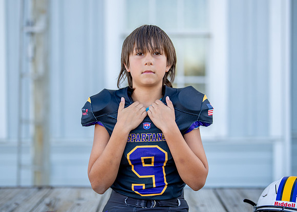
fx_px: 611
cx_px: 155
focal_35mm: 72
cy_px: 114
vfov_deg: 19.7
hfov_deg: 27.3
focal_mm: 50
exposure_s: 1/1600
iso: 100
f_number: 1.2
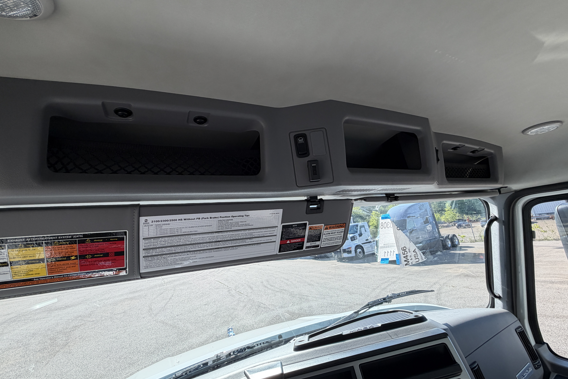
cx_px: 281
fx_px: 237
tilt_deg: +17.6
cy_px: 172
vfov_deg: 77.1
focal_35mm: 15
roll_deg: +7.5
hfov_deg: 100.4
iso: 50
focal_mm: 2.22
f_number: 2.2
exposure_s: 1/340
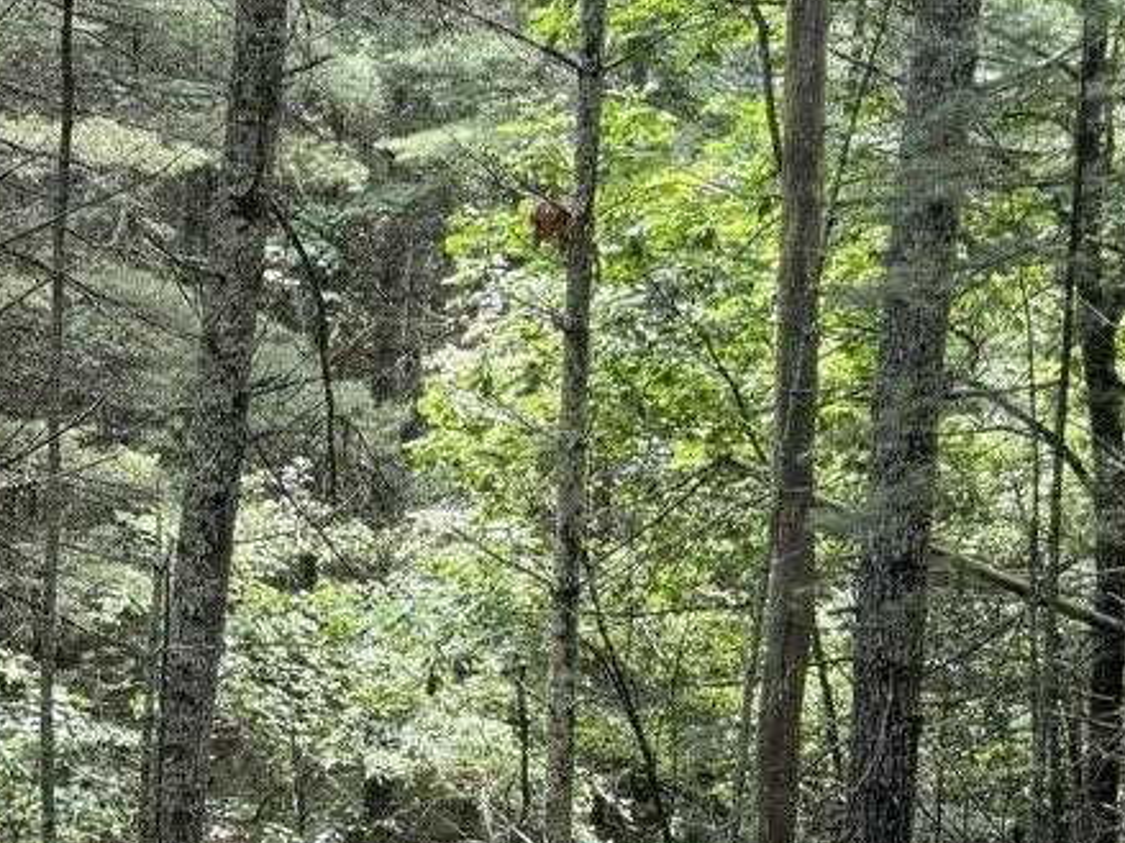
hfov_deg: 18.2
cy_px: 717
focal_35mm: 105
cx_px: -36
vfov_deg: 14.0
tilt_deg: -12.9
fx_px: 3412
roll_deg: -3.4
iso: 64
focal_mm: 6.76
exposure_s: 1/190
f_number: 1.78
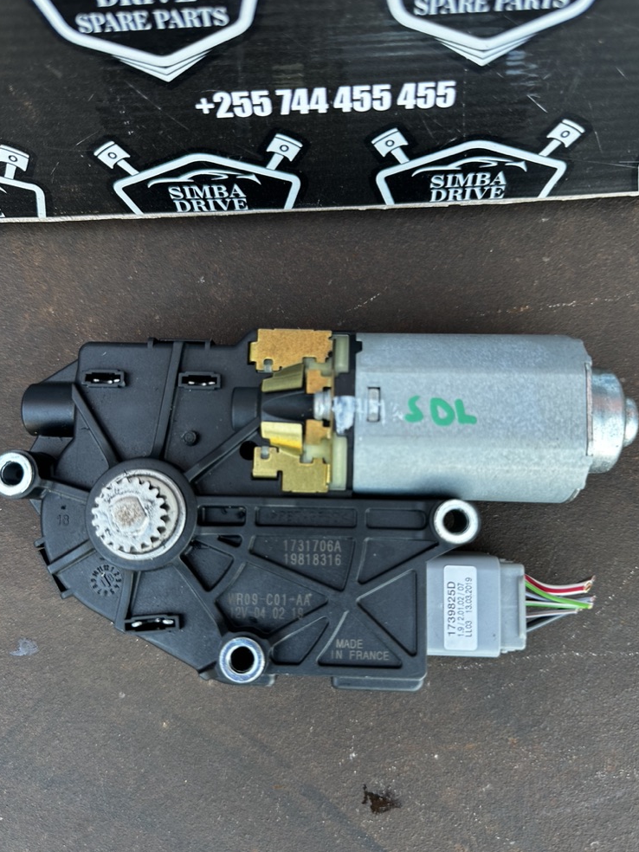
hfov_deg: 54.9
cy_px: 434
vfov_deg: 69.4
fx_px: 615
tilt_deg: -86.0
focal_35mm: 25
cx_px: 325
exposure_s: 1/121
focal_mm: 6.86
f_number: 1.78
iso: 100
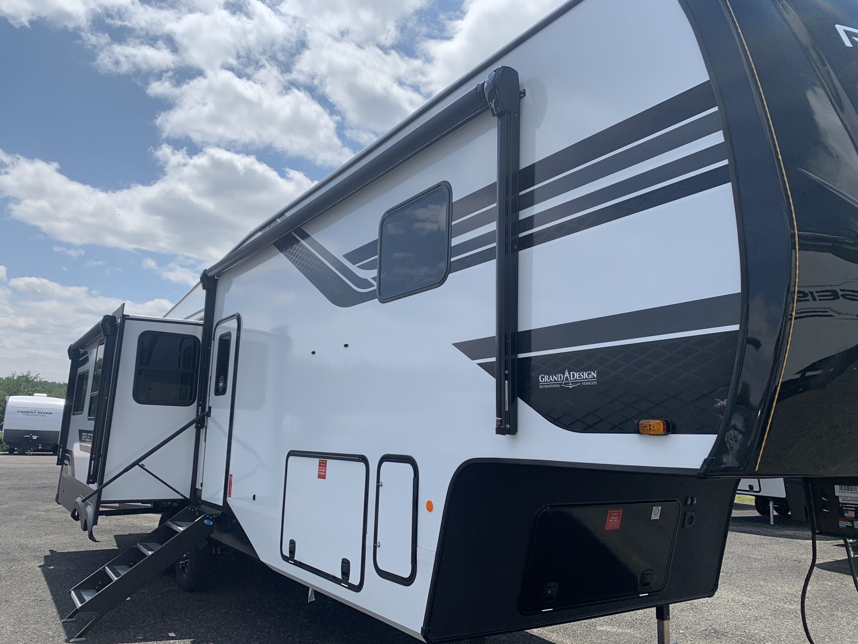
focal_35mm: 26
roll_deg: -1.6
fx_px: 644
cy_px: 322
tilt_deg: +7.1
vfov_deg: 53.1
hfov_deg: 67.3
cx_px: 429
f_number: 1.8
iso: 25
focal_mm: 4.25
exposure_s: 1/3521
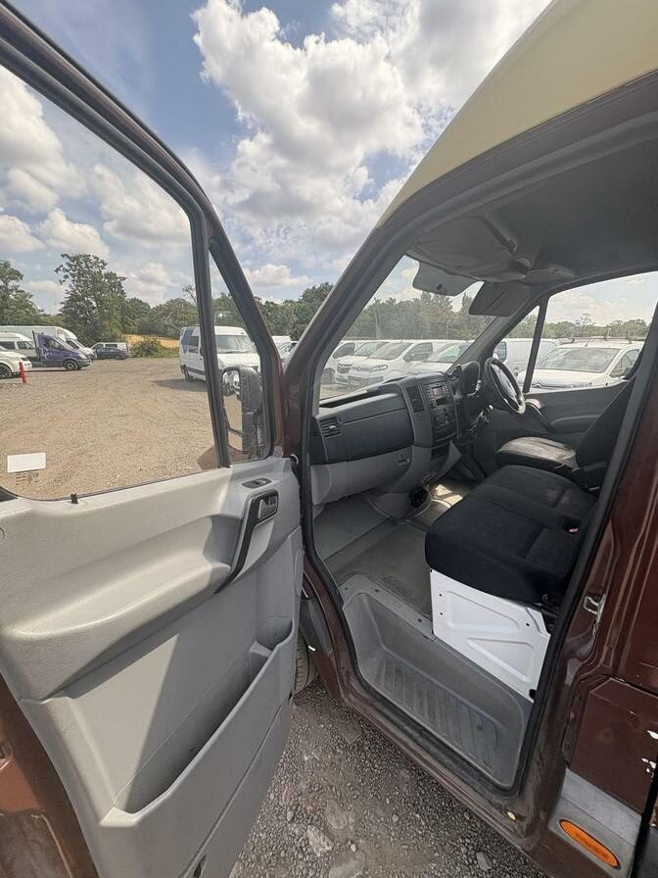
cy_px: 439
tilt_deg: -8.0
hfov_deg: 85.7
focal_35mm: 14
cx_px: 329
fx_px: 355
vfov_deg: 102.1
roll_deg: -3.6
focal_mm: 2.22
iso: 40
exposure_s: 1/359
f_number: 2.2
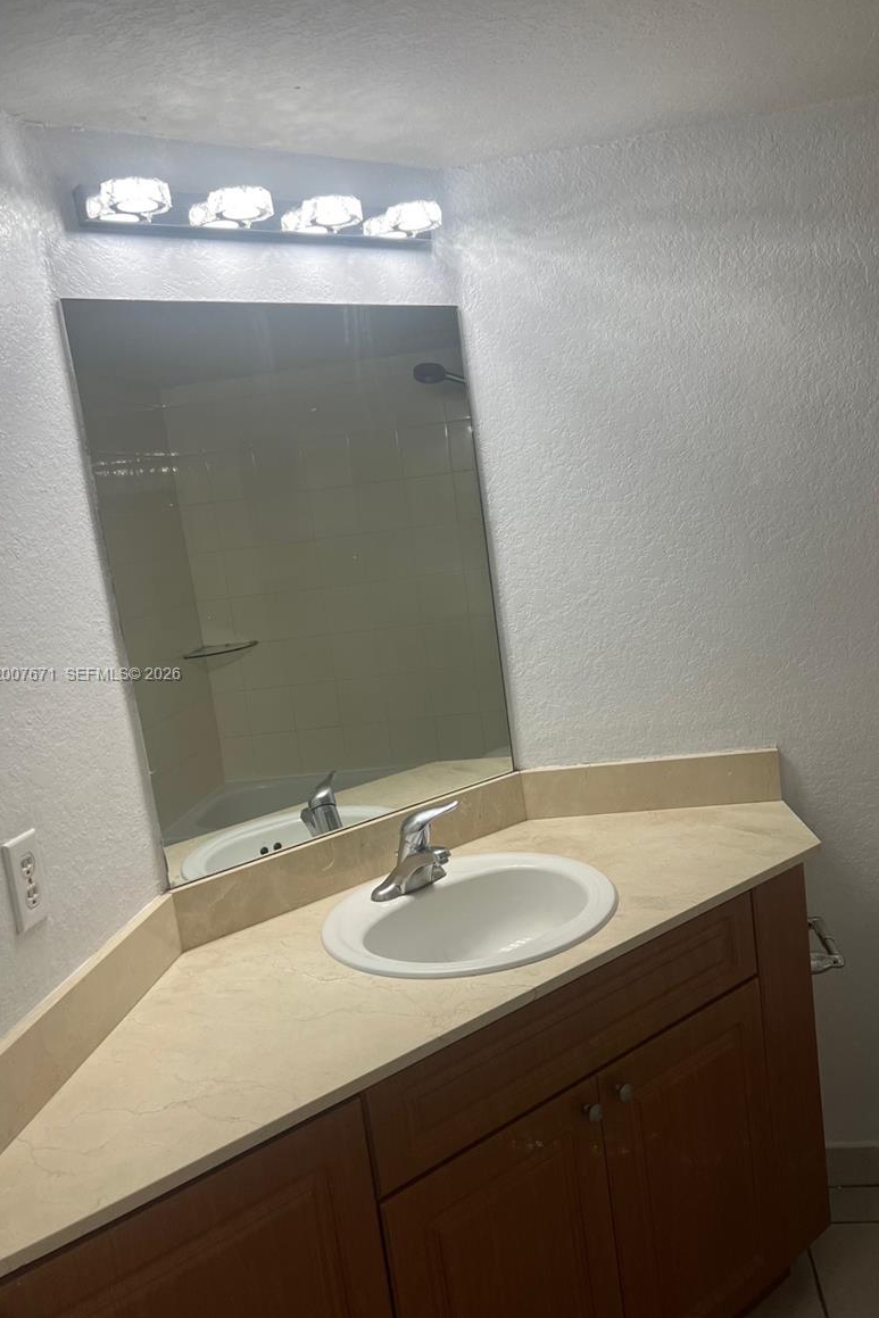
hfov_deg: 46.4
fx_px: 1025
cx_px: 482
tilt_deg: -9.1
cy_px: 675
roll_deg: +7.4
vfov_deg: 65.5
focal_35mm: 28
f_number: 1.5
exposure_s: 1/120
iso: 100
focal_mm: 5.7
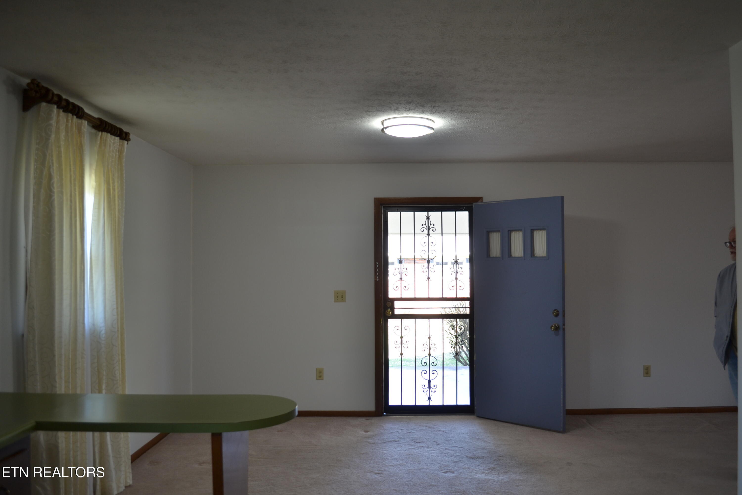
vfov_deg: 43.6
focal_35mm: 30
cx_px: 371
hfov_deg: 61.9
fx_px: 618
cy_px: 248
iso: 100
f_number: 3.8
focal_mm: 20
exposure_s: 1/20
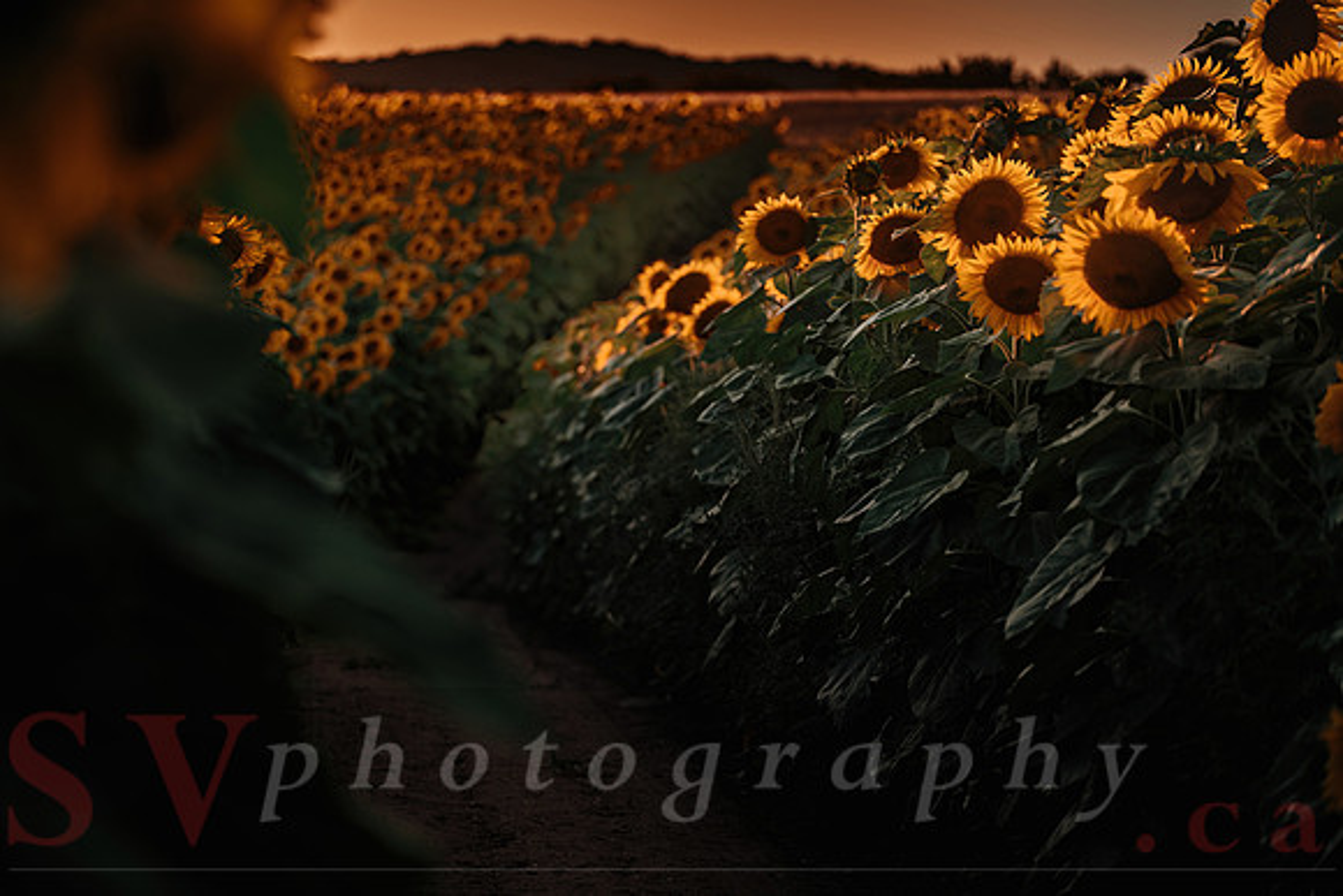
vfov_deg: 8.5
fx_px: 6027
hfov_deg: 12.7
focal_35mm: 162
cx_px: 671
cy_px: 503
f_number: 5.6
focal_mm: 196.5
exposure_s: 1/40
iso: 100
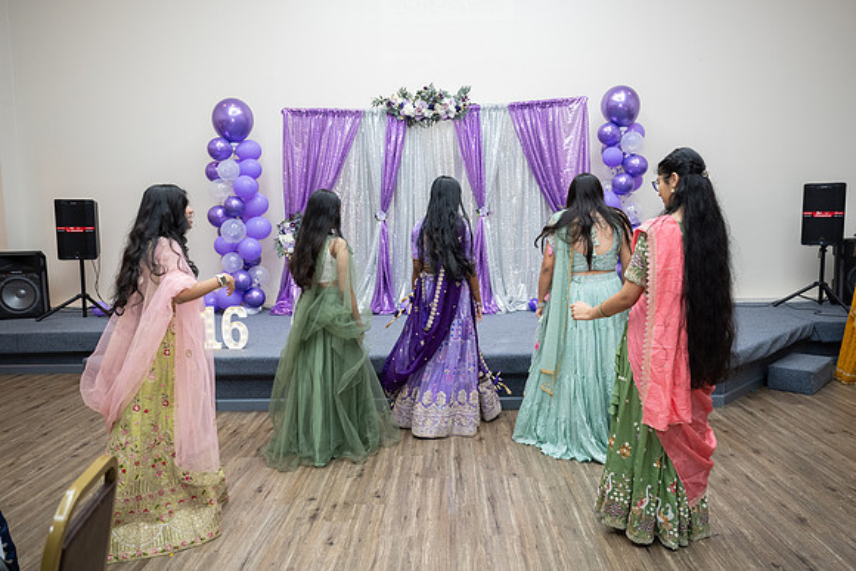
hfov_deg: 68.2
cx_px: 428
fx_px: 632
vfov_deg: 48.7
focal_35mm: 27
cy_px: 286
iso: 1000
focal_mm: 26.5
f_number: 3.5
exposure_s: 1/160
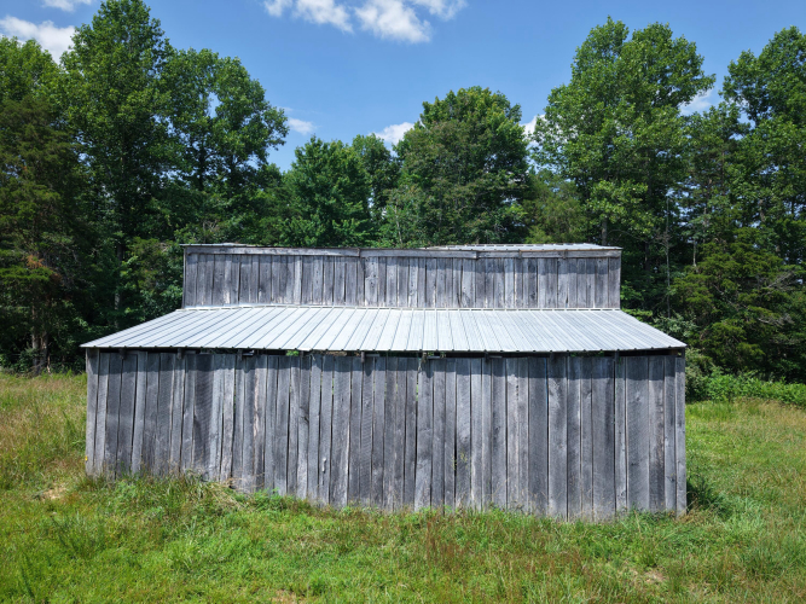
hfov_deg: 71.6
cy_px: 302
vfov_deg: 56.8
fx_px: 559
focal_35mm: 24
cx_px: 403
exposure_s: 1/40
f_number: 1.8
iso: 130
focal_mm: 8.67
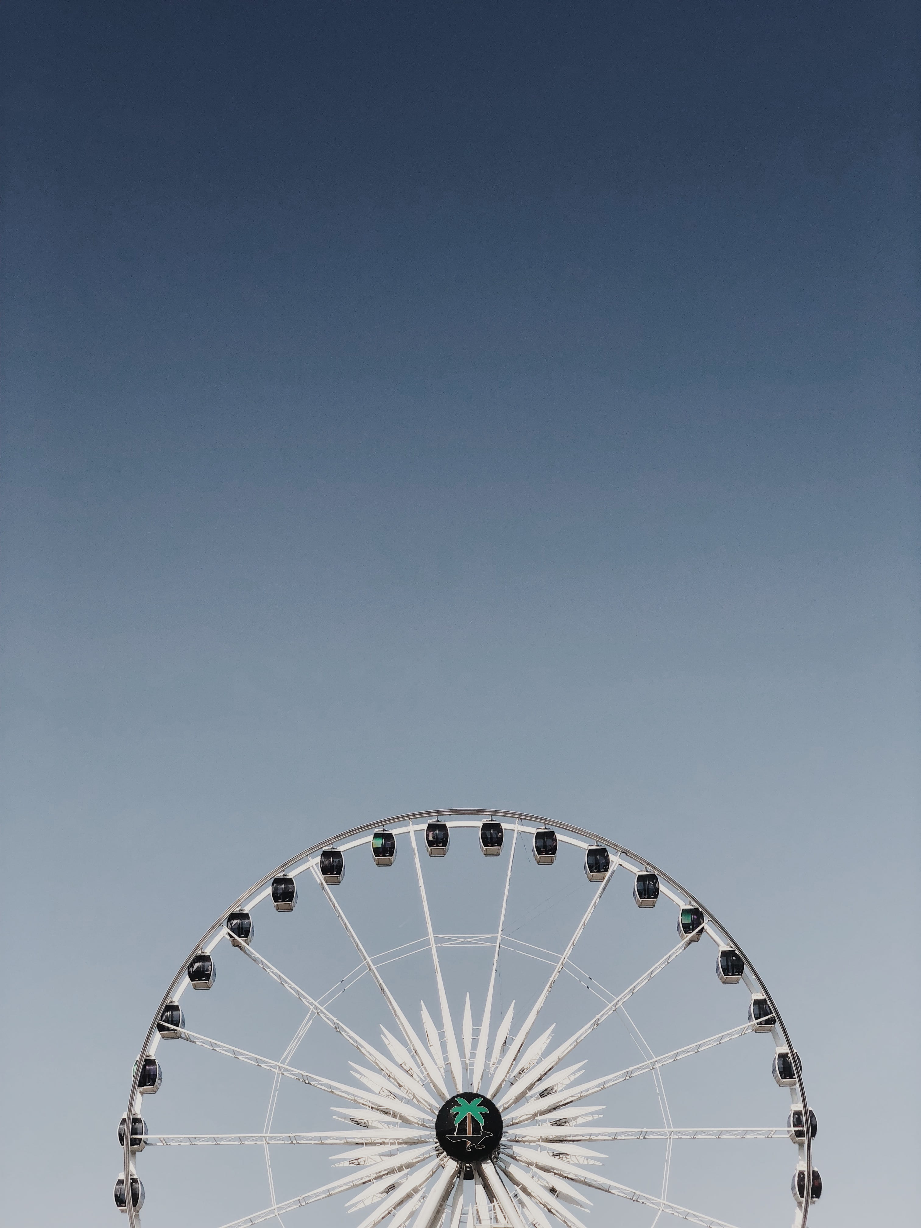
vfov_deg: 36.8
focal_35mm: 52
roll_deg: +0.6
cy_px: 614
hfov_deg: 28.0
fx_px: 1845
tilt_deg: +26.4
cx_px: 460
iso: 16
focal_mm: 6
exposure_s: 1/1567
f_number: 2.4
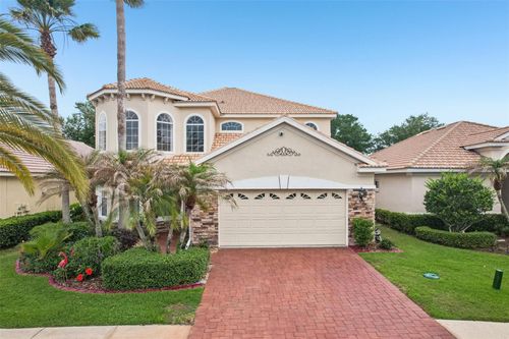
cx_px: 254
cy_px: 170
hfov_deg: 78.6
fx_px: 311
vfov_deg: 57.2
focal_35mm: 22
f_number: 2.8
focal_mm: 8.4
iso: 400
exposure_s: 1/1250
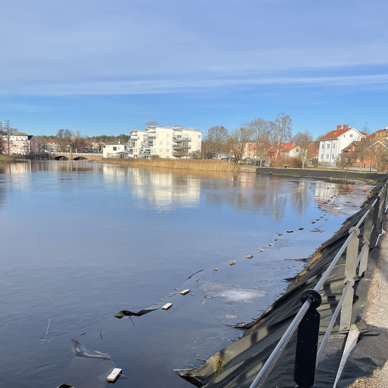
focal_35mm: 32
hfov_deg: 51.1
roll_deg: -1.5
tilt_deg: -10.6
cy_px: 236
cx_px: 186
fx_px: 406
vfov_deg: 50.7
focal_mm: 4.2
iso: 32
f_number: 1.6
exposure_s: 1/2174
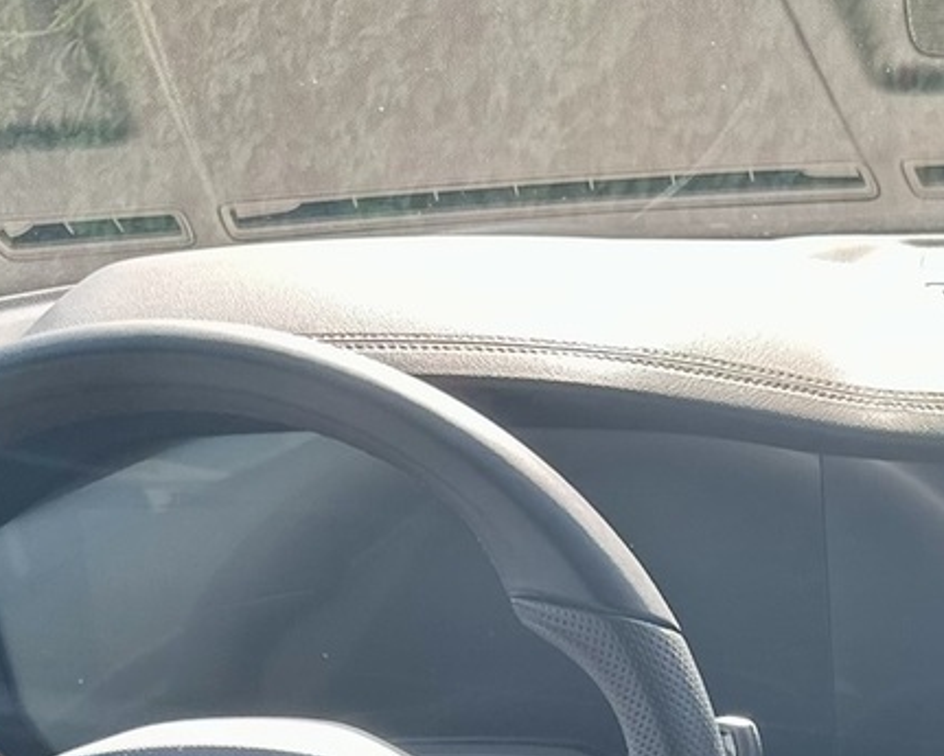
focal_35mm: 87
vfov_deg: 15.9
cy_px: 1199
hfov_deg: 19.8
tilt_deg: -28.0
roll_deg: +2.3
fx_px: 2431
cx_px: 1301
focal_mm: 6.86
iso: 64
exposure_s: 1/217
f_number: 1.78
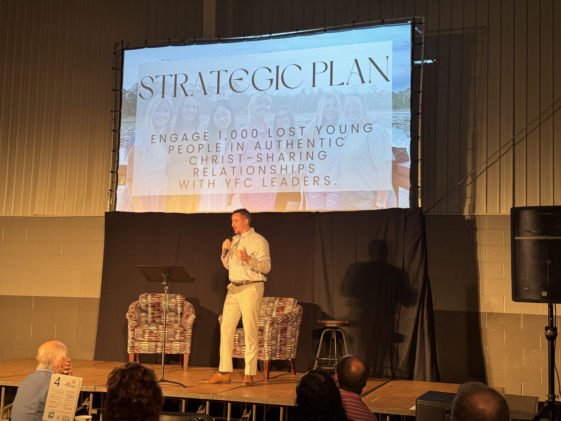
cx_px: 280
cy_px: 210
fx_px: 778
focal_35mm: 48
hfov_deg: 39.7
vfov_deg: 30.3
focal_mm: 6.86
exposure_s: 1/60
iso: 200
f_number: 1.78
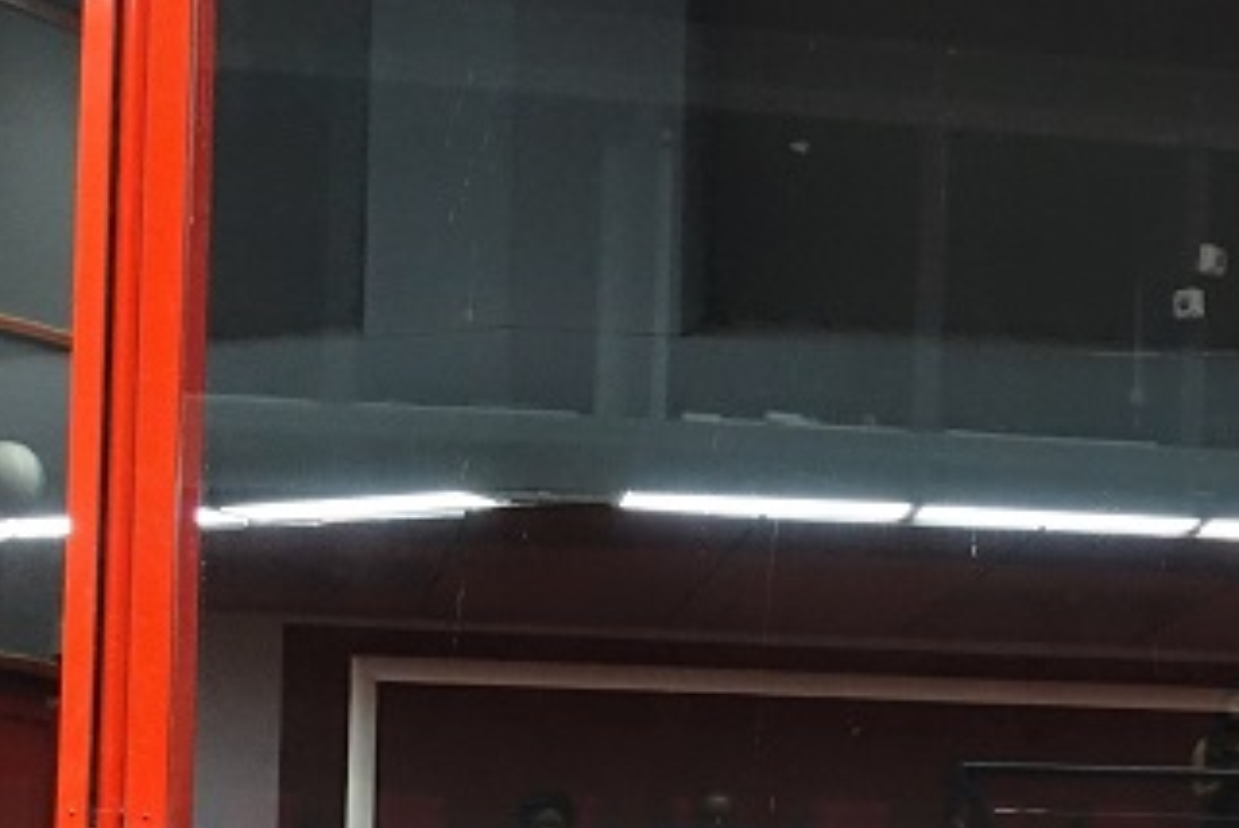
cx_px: 1522
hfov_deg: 15.4
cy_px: 778
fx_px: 4409
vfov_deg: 10.7
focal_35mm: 128
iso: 800
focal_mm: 11.69
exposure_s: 1/25
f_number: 2.8
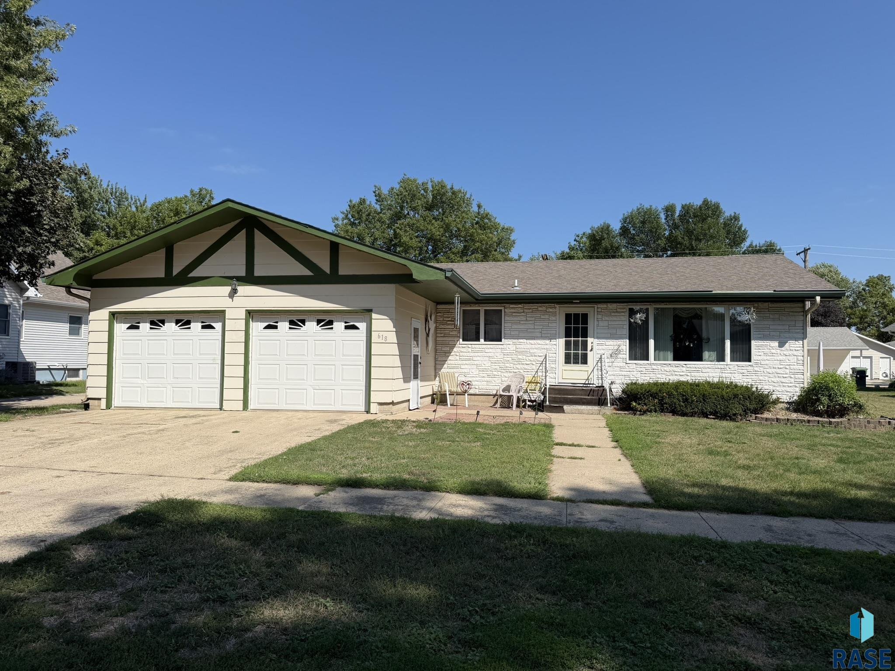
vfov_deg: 56.8
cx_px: 448
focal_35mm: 24
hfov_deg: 71.6
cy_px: 336
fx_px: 621
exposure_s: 1/5714
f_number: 1.78
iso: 80
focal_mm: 6.76
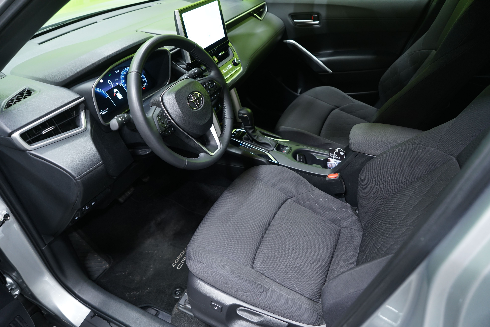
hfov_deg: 73.7
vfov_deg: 53.1
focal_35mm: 24
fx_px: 327
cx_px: 245
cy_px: 164
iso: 800
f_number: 4.5
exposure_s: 1/20
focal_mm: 24
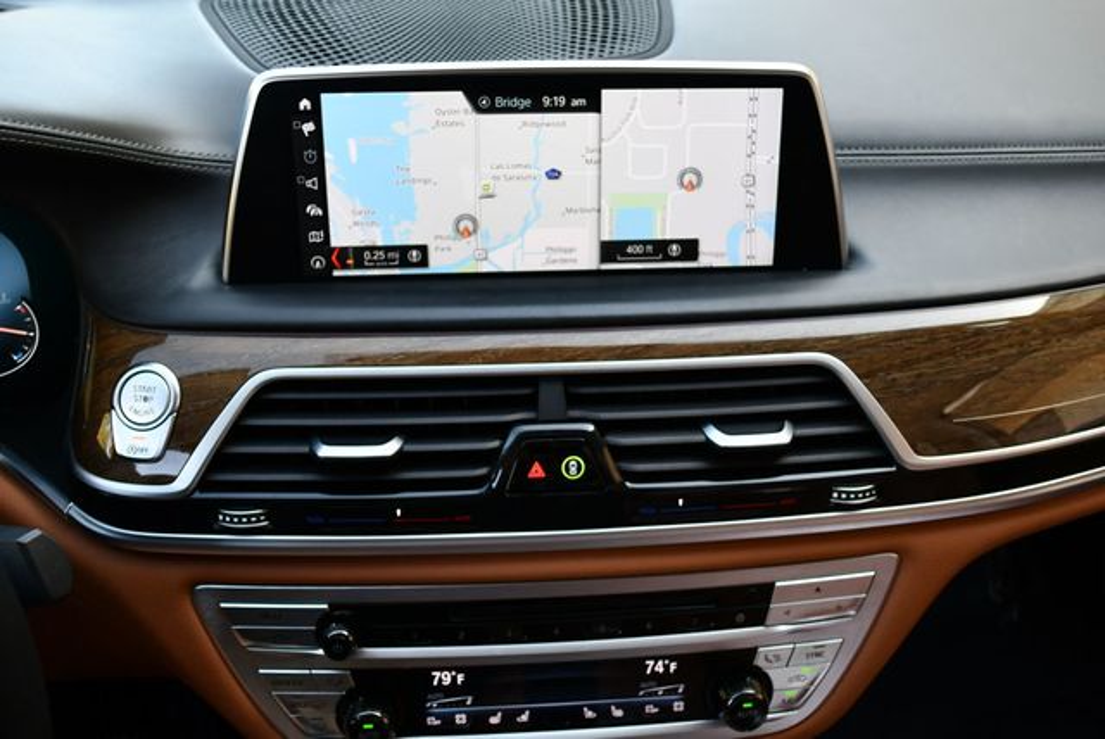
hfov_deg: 53.1
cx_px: 552
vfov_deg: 36.9
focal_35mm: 36
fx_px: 1106
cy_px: 370
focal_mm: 18
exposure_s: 1/250
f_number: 3.5
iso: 450
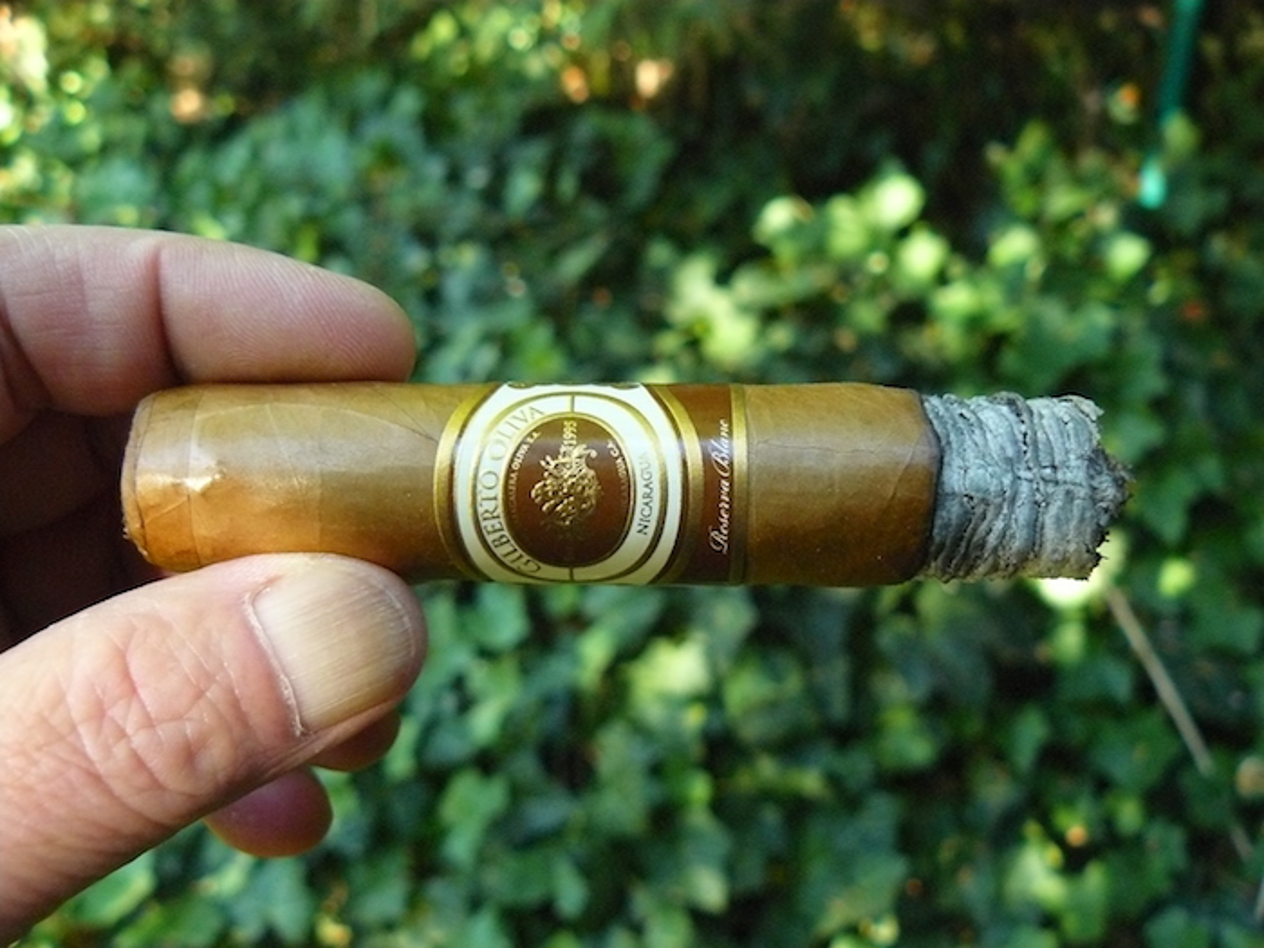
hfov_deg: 51.4
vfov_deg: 39.7
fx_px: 1315
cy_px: 474
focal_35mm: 36
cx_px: 632
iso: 400
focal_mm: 6
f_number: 2.8
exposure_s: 1/100
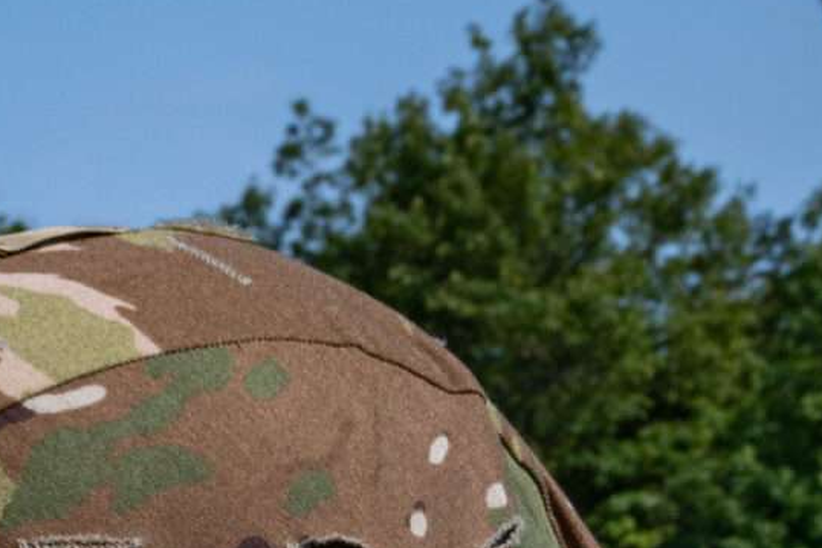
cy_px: 1285
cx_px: -188
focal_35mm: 238
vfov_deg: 5.6
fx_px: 5435
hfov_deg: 8.5
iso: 100
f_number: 18
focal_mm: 50
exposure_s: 1/160
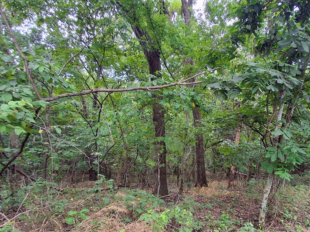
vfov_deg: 58.4
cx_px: 180
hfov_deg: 73.4
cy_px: 140
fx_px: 206
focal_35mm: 23
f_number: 2.2
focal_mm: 1.64
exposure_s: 1/60
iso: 64
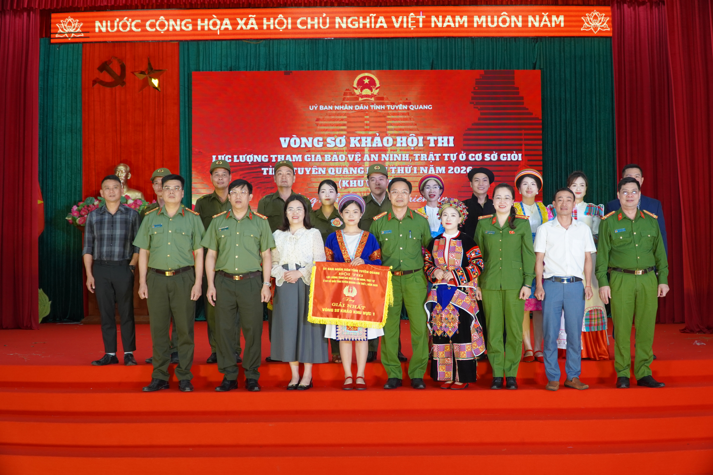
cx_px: 356
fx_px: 802
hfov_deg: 47.9
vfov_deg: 33.0
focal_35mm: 40
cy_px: 238
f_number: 4
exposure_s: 1/160
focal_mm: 27
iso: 640
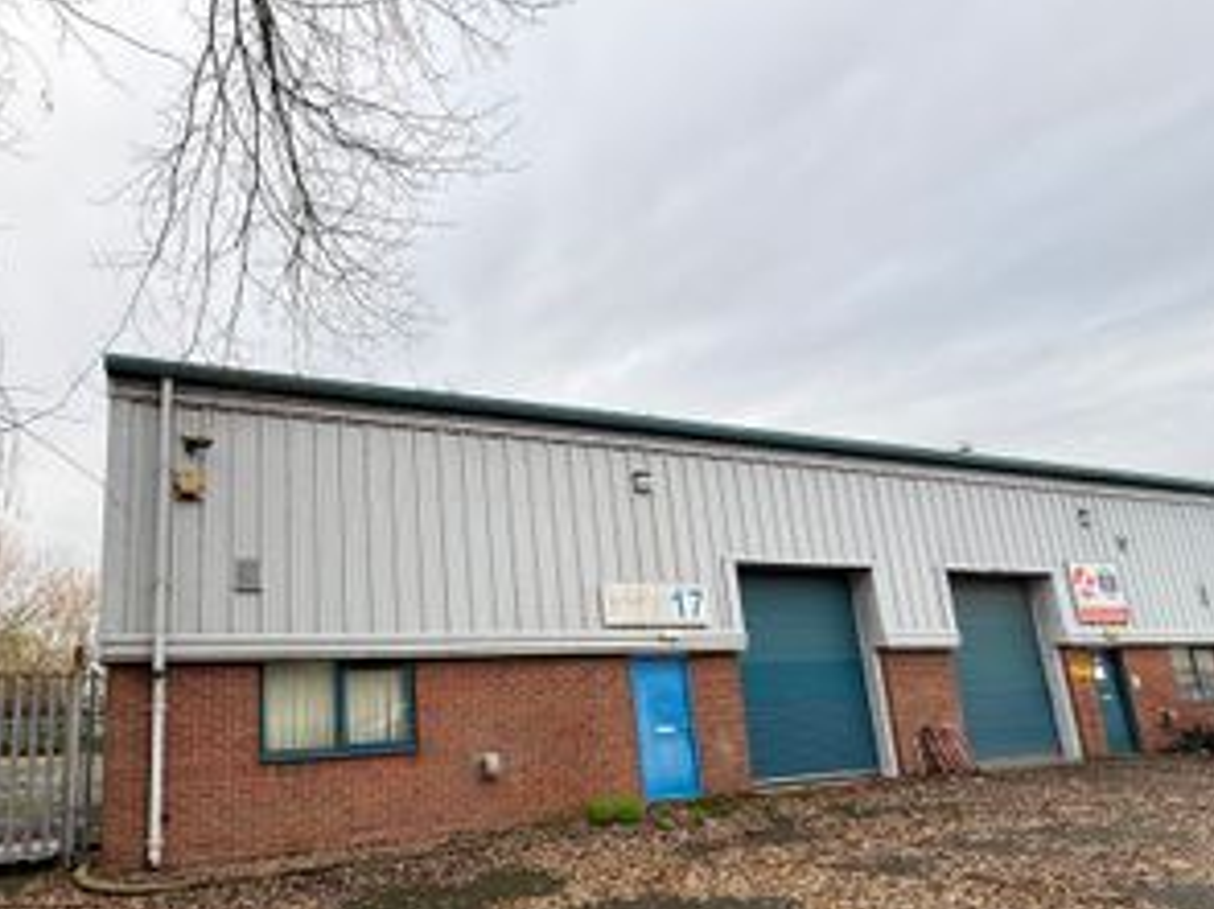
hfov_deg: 82.1
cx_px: 416
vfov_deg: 67.1
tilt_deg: +10.2
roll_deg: +2.3
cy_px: 592
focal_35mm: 19
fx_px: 666
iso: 64
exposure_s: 1/241
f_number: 2.2
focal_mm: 2.22
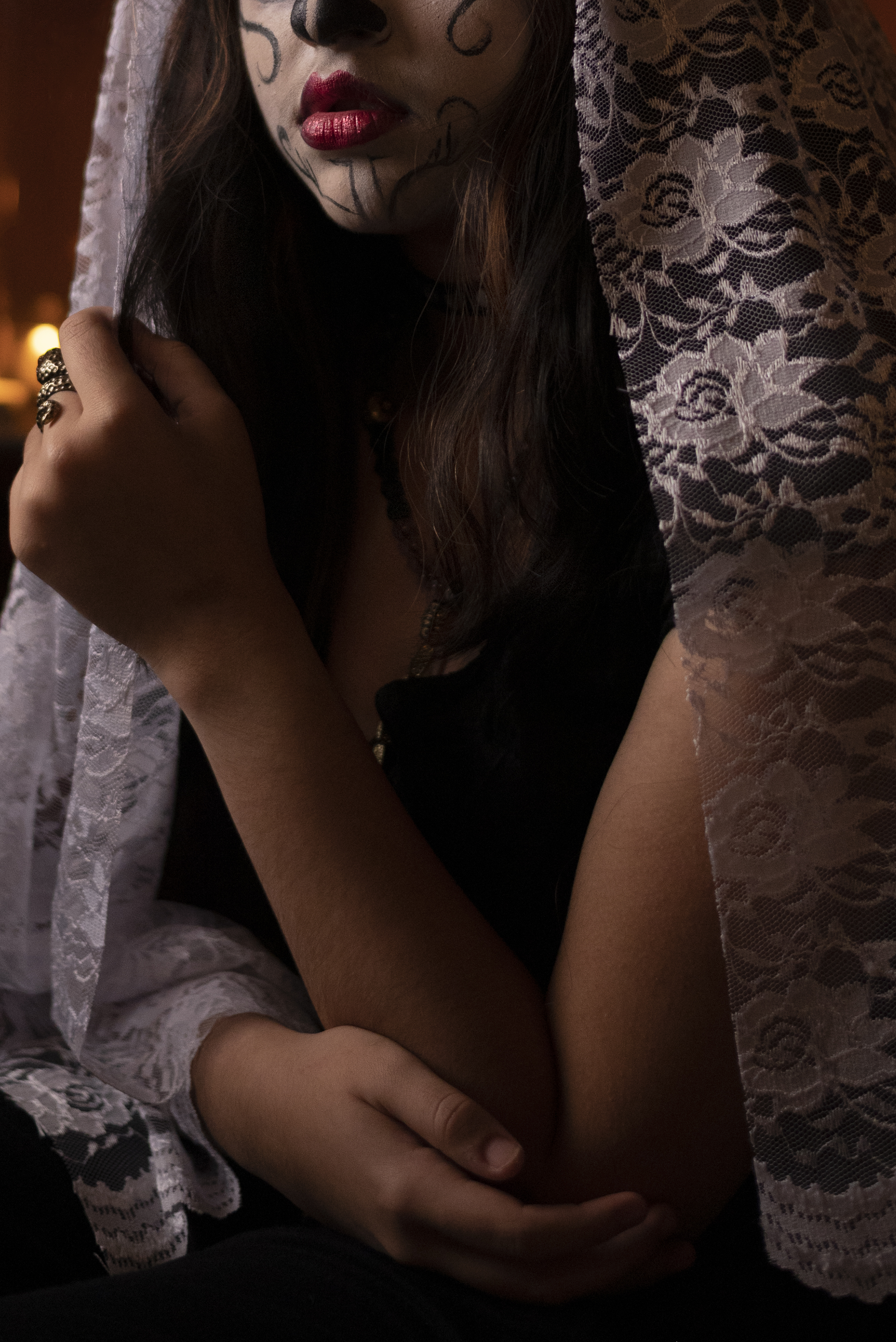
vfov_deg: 22.9
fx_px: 3245
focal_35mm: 87
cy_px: 205
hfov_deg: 15.7
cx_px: 349
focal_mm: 50
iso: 1600
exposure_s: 1/400
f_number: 2.2
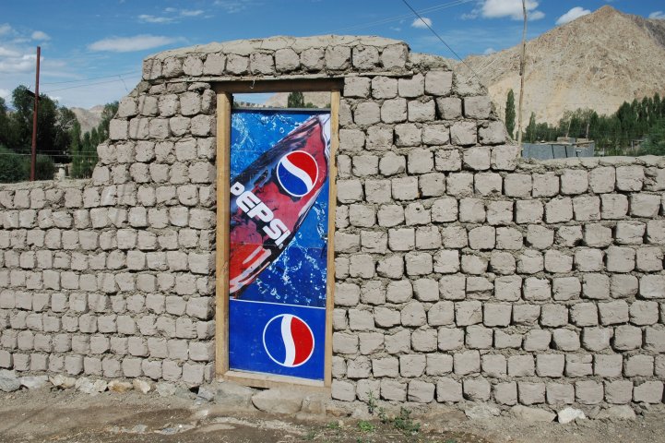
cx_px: 332
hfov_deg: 57.2
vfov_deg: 39.9
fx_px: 609
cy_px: 222
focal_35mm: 33
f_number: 14
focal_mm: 22
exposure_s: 1/200
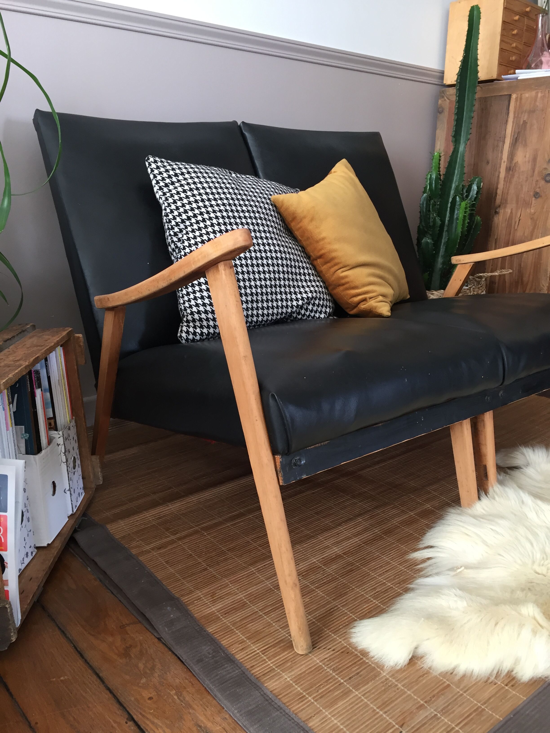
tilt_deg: -15.4
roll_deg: +0.4
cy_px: 366
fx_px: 614
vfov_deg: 61.7
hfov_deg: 48.2
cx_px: 275
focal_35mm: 29
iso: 80
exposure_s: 1/33
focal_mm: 4.15
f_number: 2.2
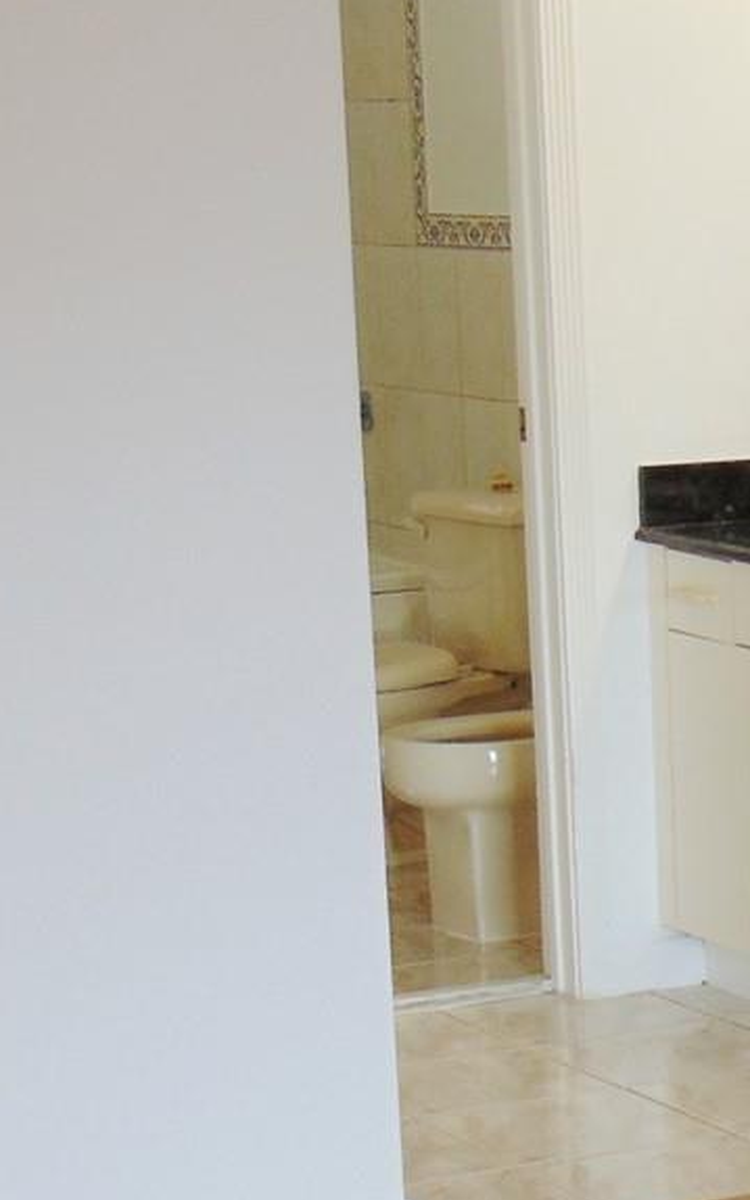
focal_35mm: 124
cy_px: 999
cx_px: 953
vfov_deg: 16.7
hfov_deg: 10.4
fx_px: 4053
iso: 80
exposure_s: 1/60
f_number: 3.3
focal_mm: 7.6
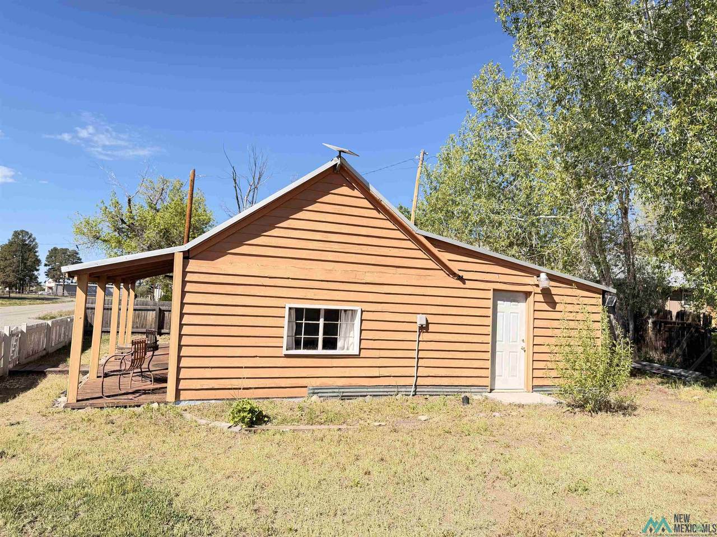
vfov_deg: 56.8
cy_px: 268
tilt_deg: +3.7
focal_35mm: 24
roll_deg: -2.3
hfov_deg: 71.6
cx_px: 358
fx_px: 497
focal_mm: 6.76
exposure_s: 1/2169
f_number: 1.78
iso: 100
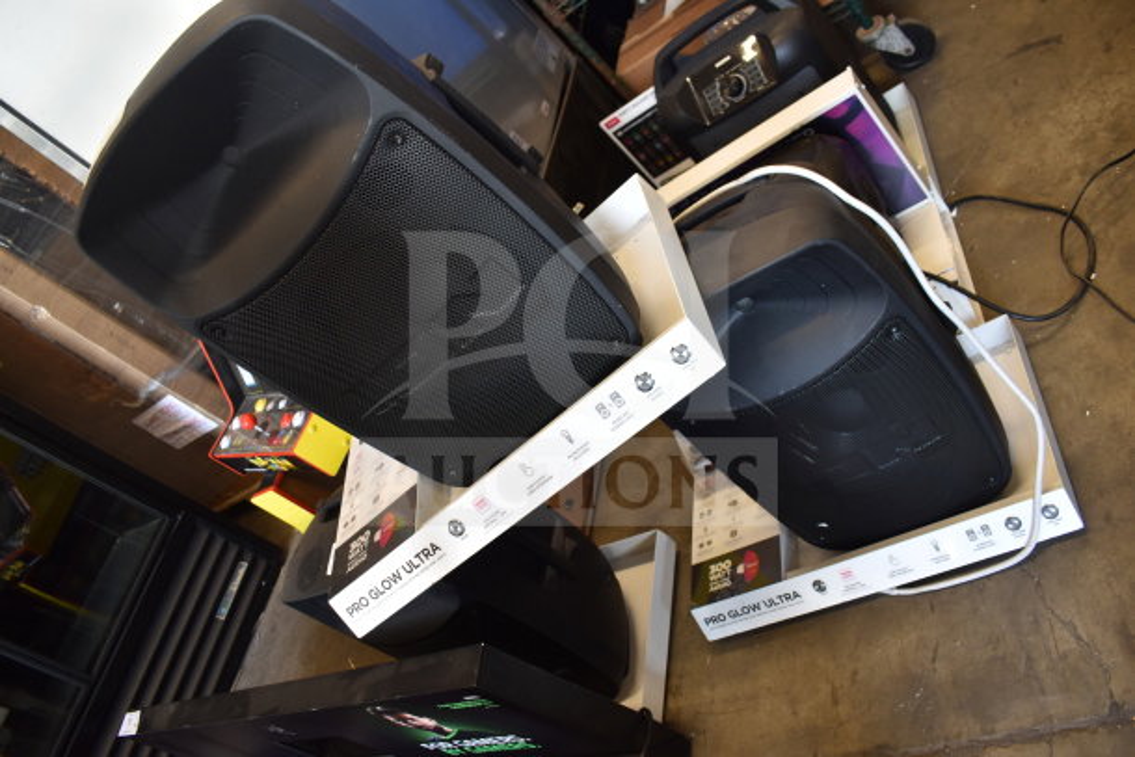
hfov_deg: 67.4
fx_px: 851
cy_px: 378
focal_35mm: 27
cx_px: 568
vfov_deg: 48.0
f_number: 3.5
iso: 320
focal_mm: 18
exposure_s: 1/30
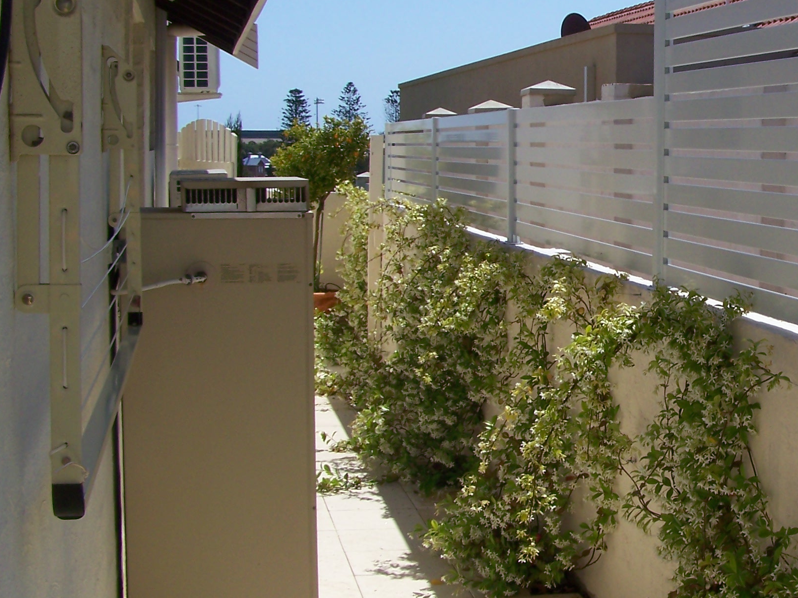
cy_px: 260
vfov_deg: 20.4
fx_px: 1660
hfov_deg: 26.2
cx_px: 703
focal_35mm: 72
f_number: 5.6
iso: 64
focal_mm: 6.3
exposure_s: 1/500
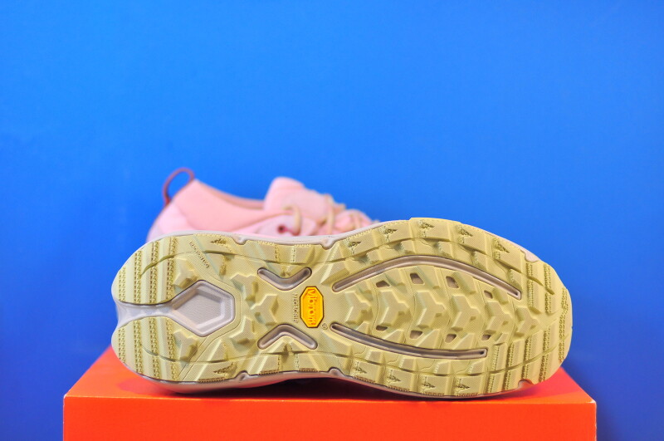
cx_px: 332
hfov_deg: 27.0
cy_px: 220
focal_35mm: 75
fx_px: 1381
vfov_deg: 18.1
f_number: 2
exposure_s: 1/320
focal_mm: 50
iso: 250
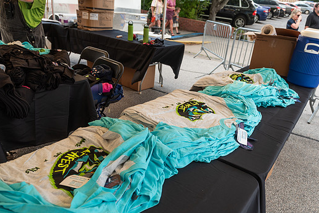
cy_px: 116
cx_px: 175
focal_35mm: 29
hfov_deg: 63.5
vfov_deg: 44.9
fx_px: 257
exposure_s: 1/250
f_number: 4.5
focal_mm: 26
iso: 250
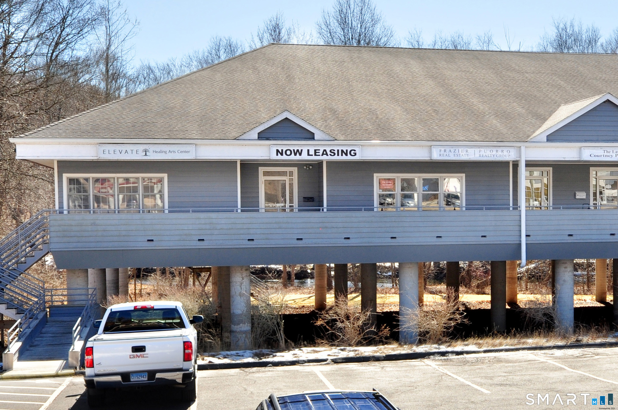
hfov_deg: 62.0
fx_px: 514
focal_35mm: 30
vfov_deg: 43.5
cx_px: 309
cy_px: 205
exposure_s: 1/100
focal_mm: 20
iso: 200
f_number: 10
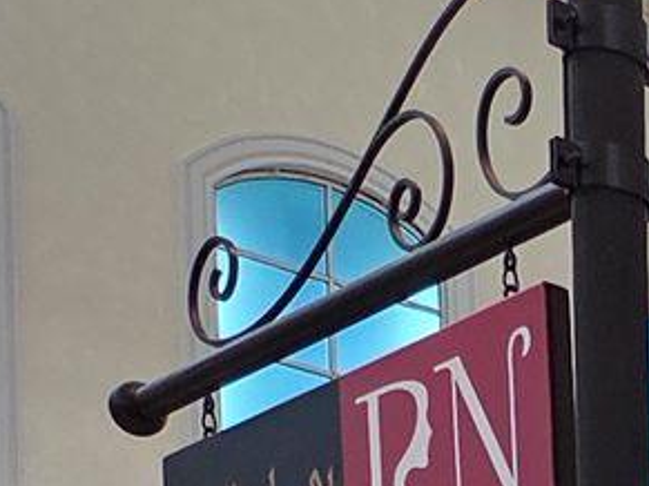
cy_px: 1534
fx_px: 2961
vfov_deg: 7.9
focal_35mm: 158
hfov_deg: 9.9
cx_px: 1864
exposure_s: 1/100
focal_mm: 5.4
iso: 100
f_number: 1.8
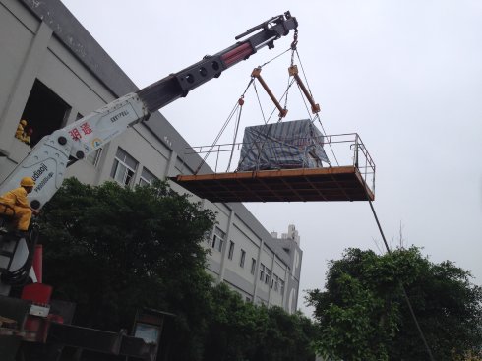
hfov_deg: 52.6
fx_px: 487
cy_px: 180
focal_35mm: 35
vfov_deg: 40.7
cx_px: 241
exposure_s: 1/613
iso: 50
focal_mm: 4.28
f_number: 2.4
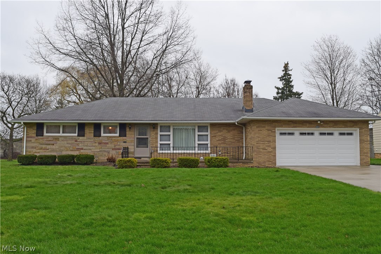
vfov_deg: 36.9
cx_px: 190
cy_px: 127
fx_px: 381
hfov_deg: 53.1
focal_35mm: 36
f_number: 9
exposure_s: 1/125
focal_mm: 24
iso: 400
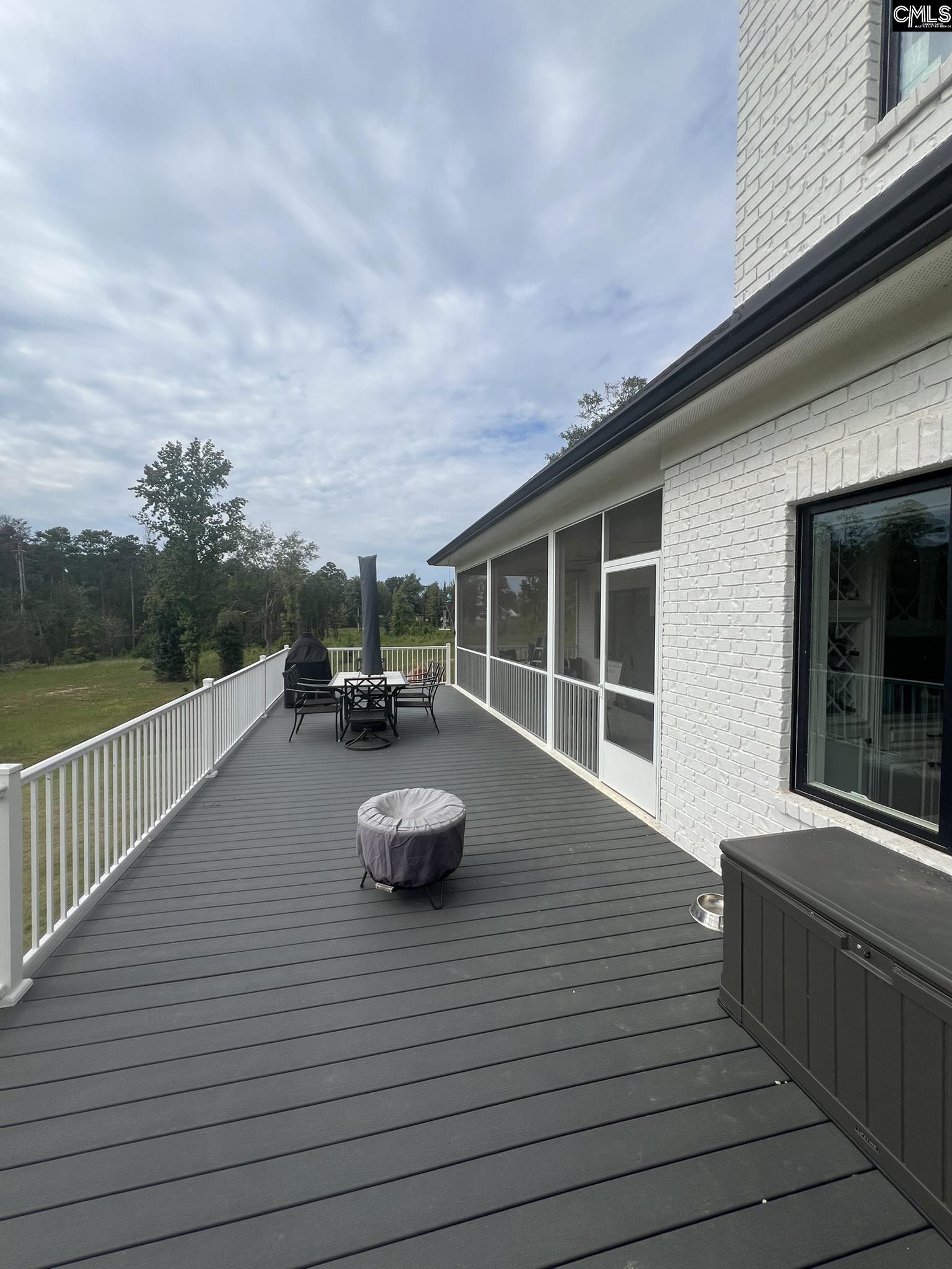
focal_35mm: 13
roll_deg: +0.1
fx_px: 477
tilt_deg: -1.5
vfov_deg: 106.2
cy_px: 634
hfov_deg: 89.9
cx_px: 476
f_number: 1.8
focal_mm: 1.57
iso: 32
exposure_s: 1/1727
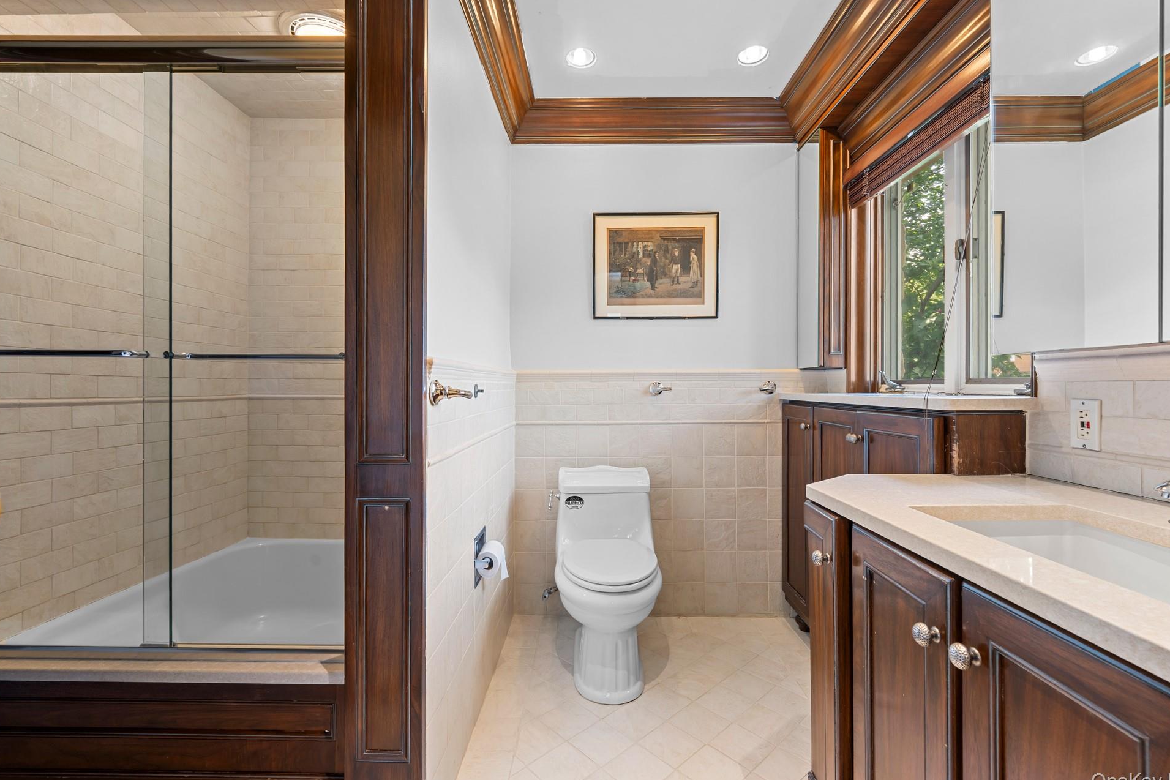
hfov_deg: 100.4
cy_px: 377
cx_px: 589
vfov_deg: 77.3
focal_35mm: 15
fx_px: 487
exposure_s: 1/1.67
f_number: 10
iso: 200
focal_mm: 14
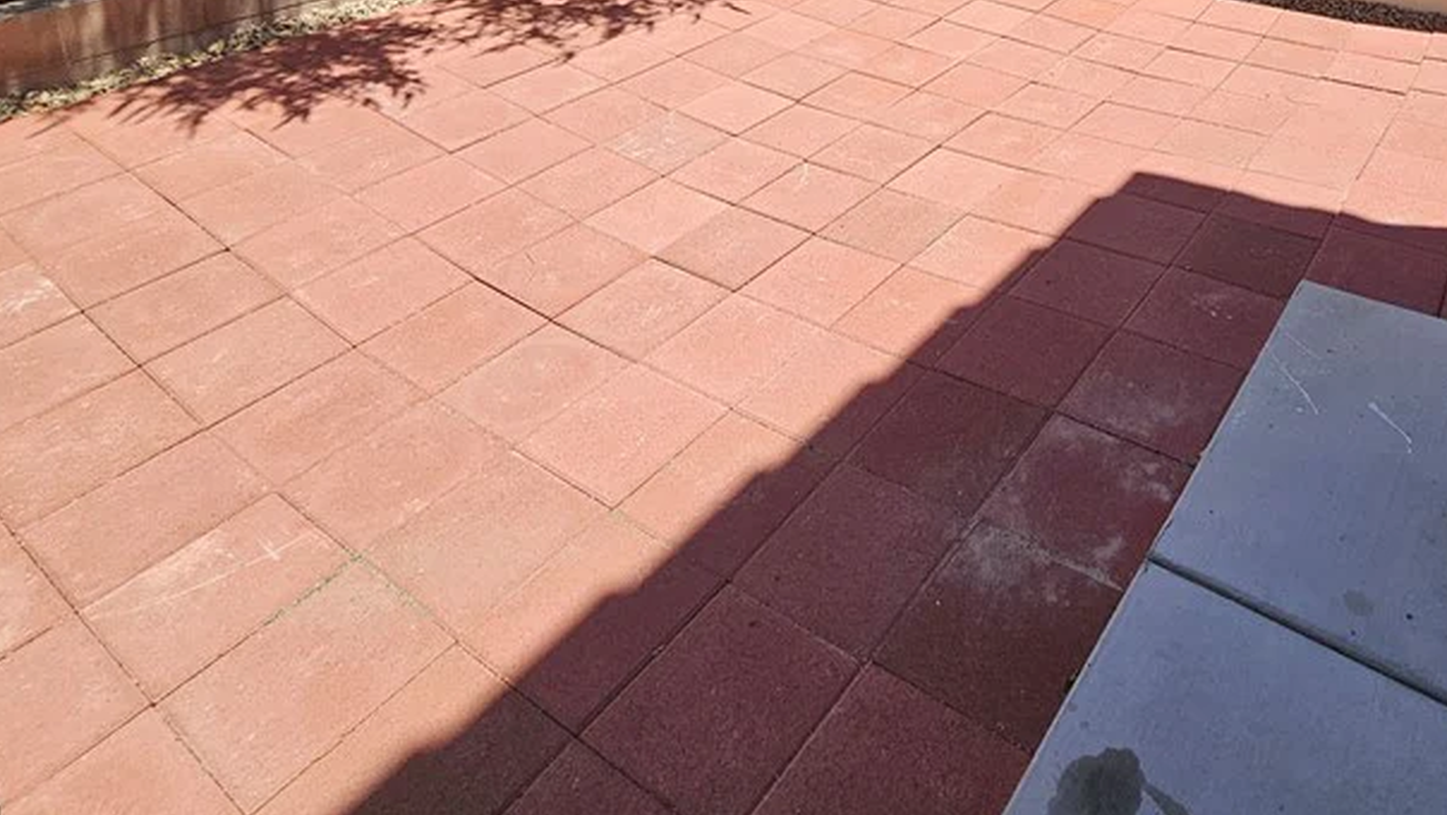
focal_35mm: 24
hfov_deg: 73.6
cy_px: -65
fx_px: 921
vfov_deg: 39.7
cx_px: 982
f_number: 2.2
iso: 50
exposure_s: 1/1894
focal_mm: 2.2
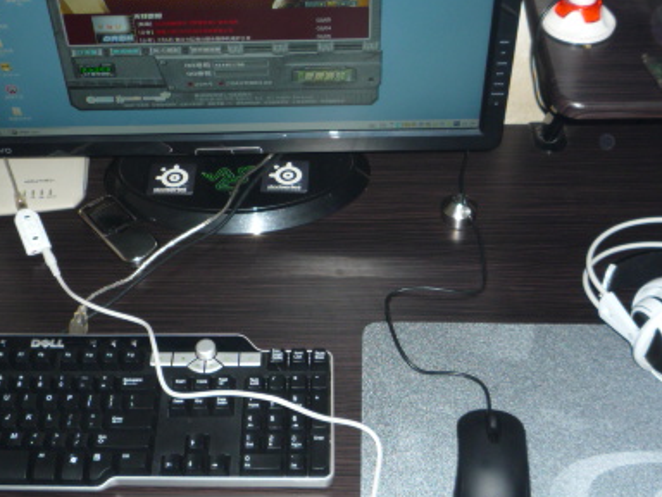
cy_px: 216
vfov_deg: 29.1
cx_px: 291
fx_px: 956
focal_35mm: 50
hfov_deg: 38.1
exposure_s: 1/30
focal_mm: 5.2
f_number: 3.3
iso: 100
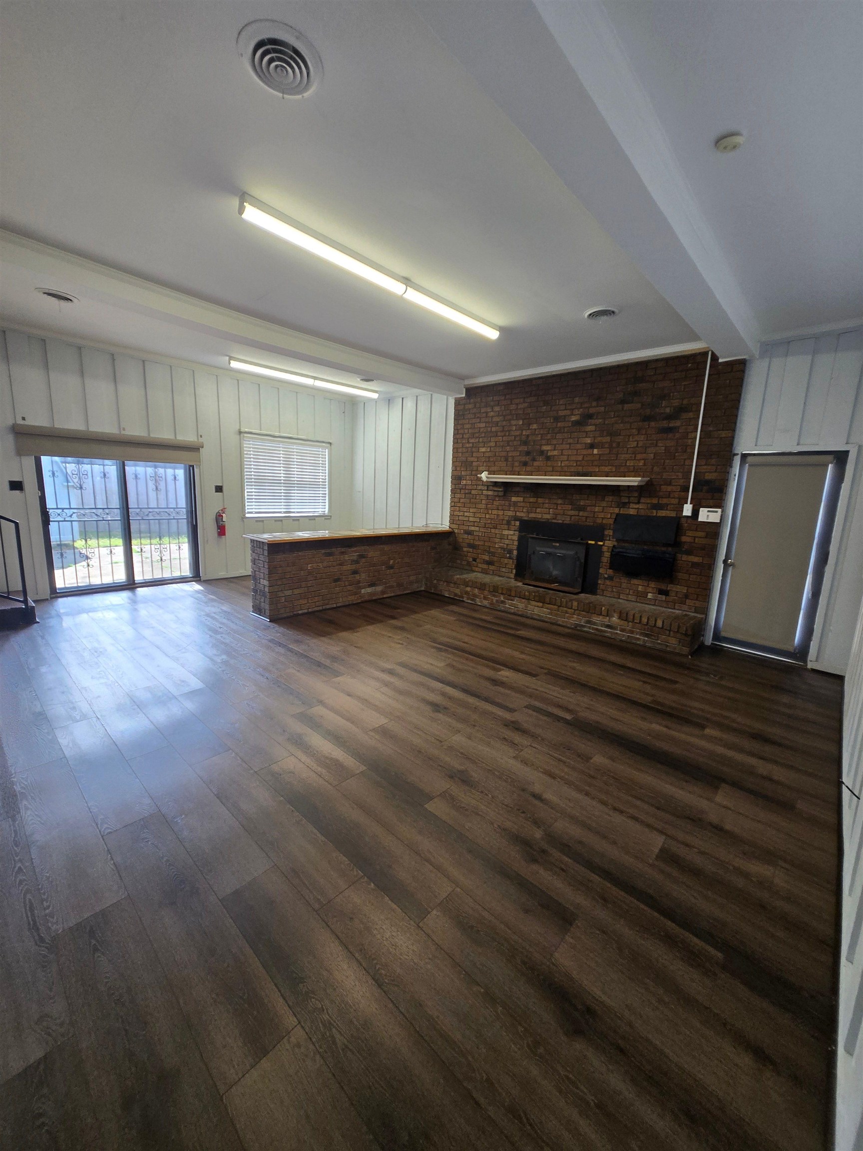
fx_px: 432
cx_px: 432
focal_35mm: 13
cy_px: 576
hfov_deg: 89.9
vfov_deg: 106.2
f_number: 2.2
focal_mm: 1.7
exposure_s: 1/60
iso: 64
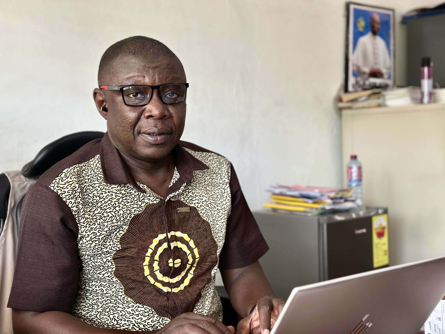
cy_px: 167
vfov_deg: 30.3
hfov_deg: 39.7
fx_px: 617
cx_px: 222
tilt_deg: -2.9
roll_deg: +0.7
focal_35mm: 48
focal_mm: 6.86
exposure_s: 1/100
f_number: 1.78
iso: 160
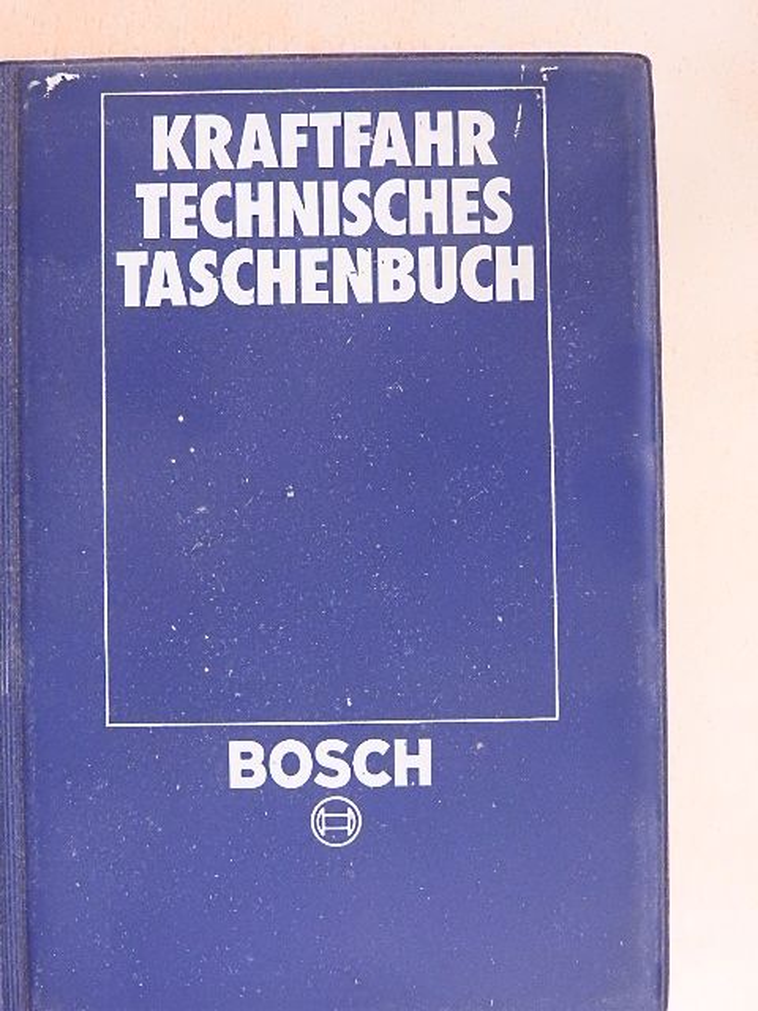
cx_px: 379
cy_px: 506
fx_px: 1460
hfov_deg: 29.1
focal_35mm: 50
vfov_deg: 38.2
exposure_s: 1/80
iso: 1600
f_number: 4
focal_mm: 9
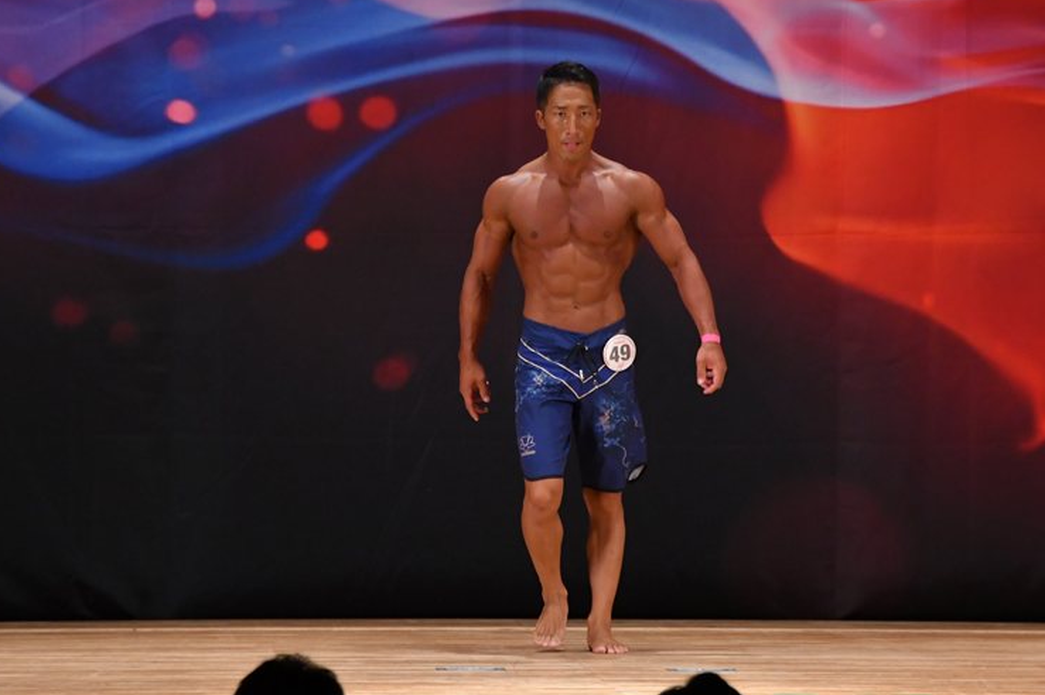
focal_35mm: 299
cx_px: 507
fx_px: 8675
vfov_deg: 4.6
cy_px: 349
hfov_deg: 6.9
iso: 3200
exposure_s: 1/400
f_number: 5.6
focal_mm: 190
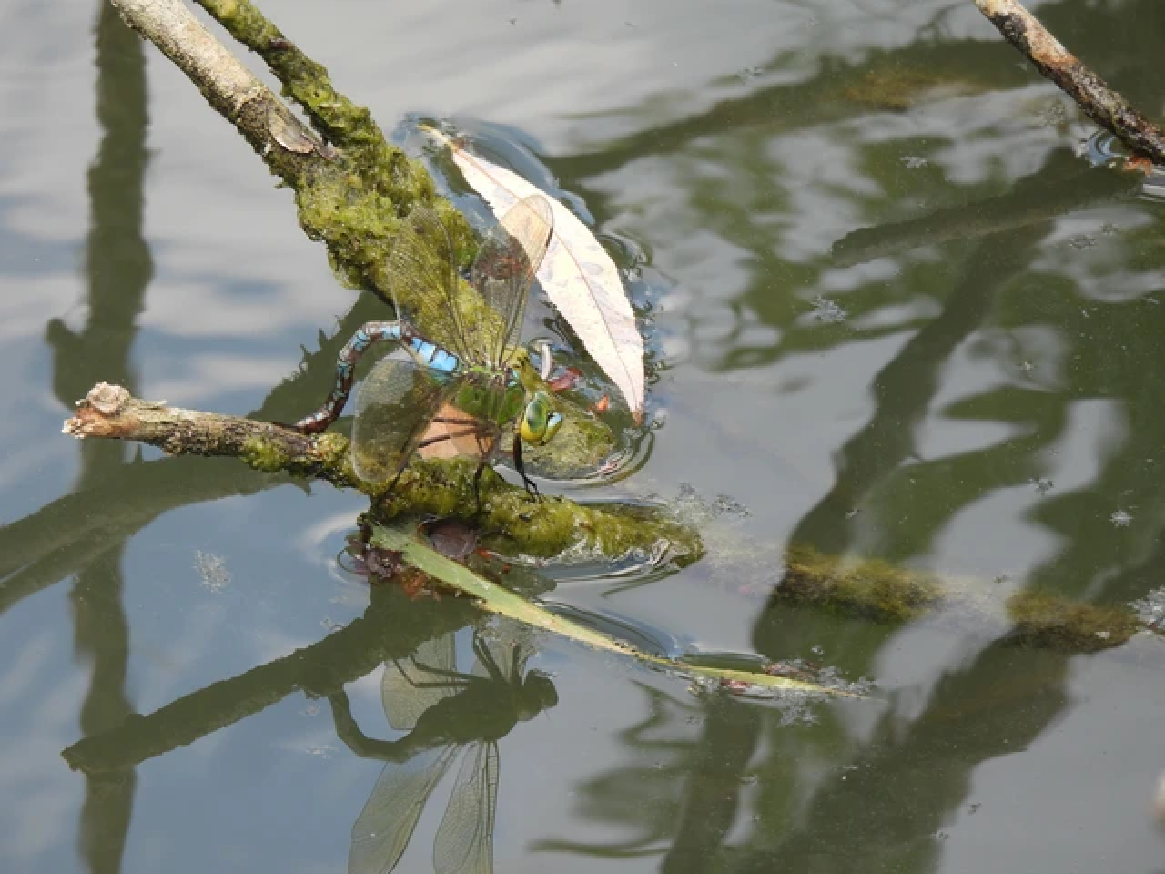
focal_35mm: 850
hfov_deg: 2.3
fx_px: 28607
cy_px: 437
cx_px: 582
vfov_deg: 1.7
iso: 100
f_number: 5.6
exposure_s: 1/80
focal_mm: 152
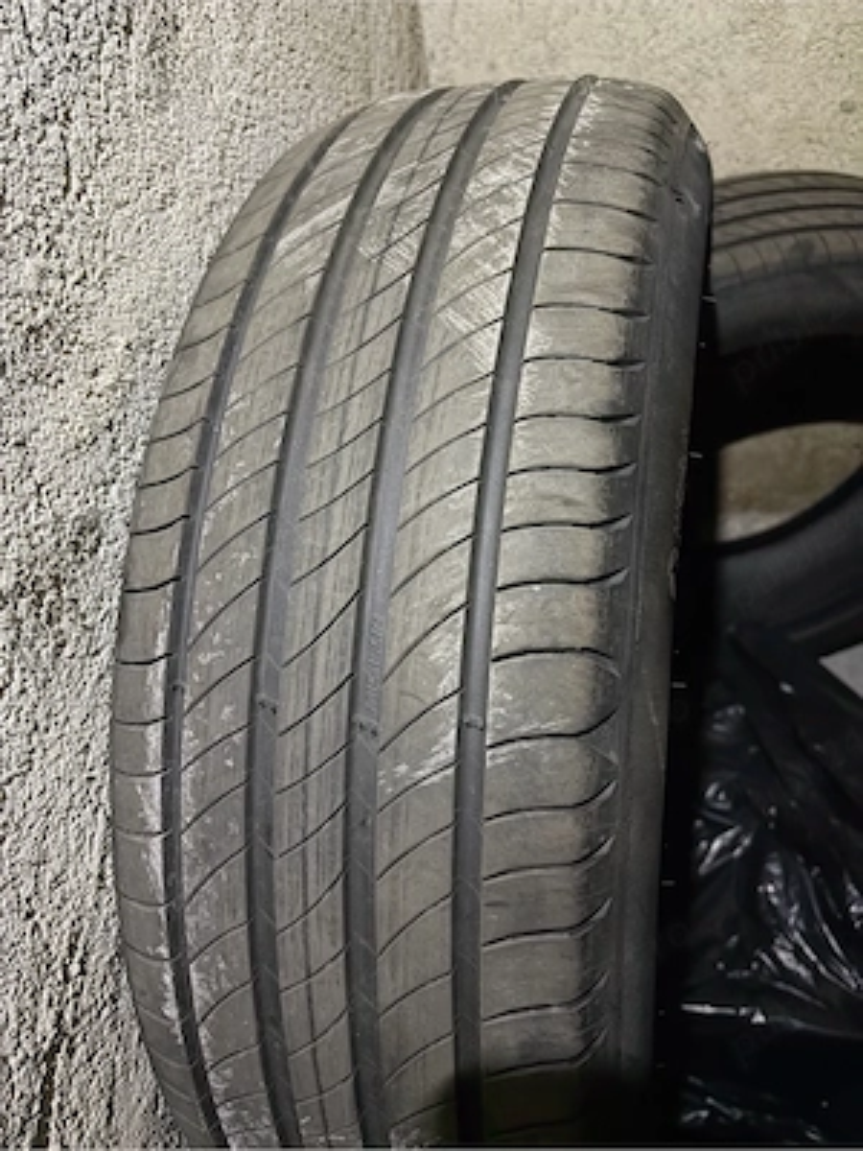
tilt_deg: -53.0
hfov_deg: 53.1
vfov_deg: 67.3
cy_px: 576
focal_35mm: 26
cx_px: 432
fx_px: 864
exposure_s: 1/25
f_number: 1.6
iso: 1000
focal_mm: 5.96
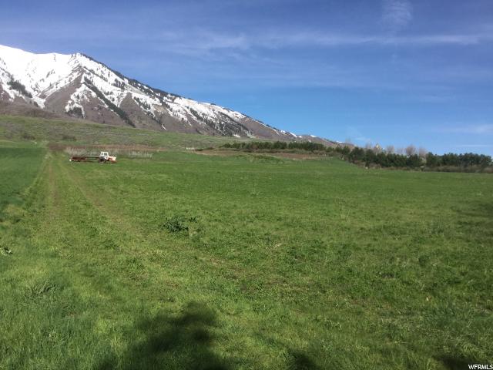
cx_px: 246
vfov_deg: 45.4
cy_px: 185
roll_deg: +0.1
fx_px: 442
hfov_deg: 58.4
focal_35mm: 31
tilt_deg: -0.8
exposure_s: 1/1381
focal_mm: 3.3
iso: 25
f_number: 2.4
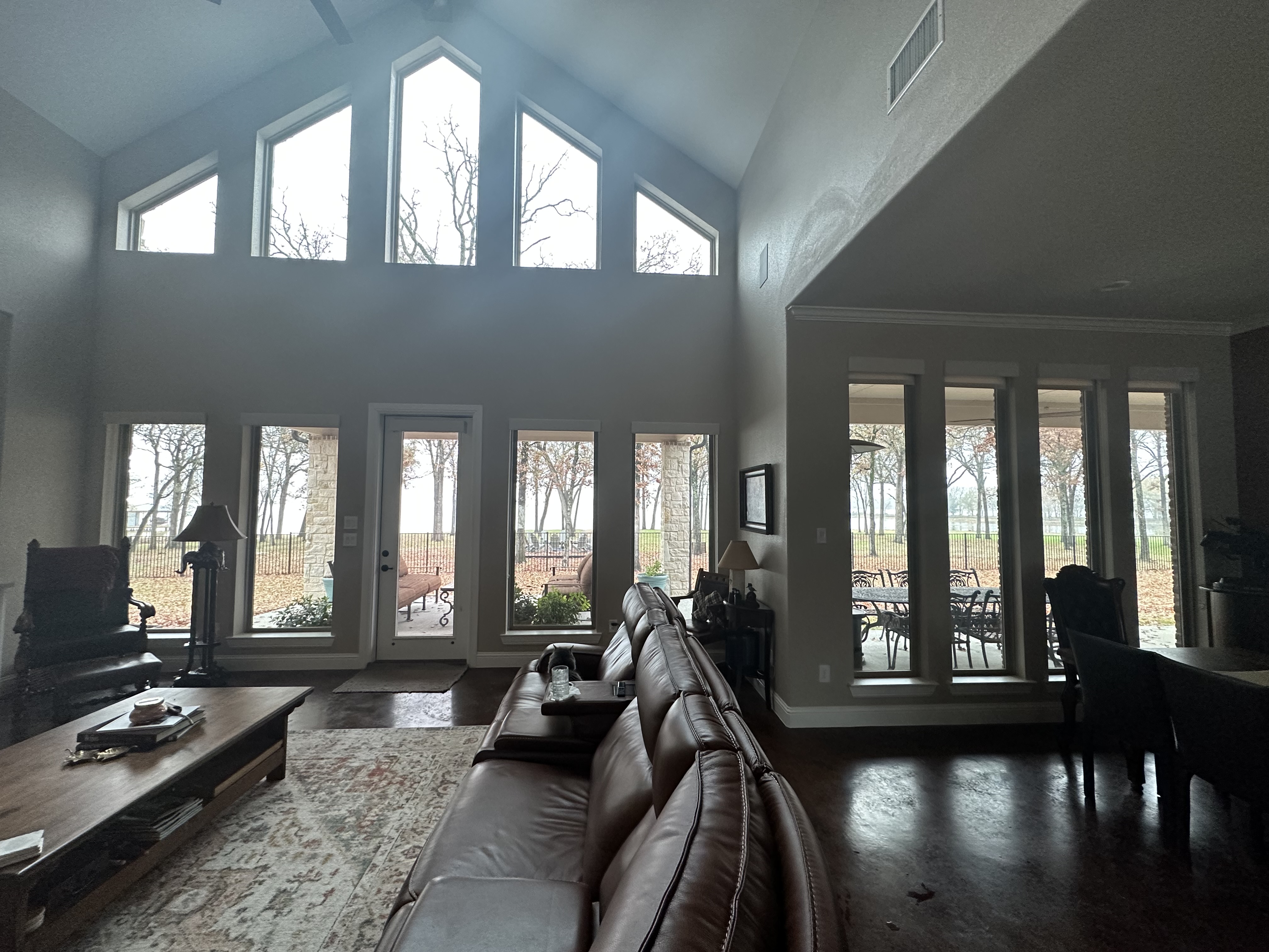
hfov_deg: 102.1
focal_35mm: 14
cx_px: 634
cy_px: 476
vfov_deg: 85.7
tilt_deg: +2.3
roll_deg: -0.2
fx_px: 513
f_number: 2.2
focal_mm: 2.22
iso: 250
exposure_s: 1/60
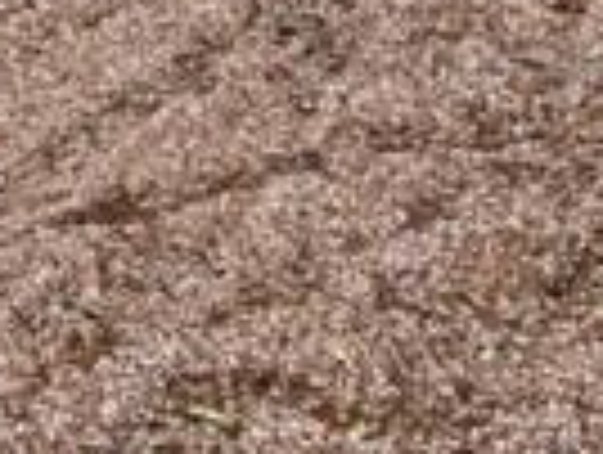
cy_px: -571
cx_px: 436
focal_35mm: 124
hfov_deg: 15.8
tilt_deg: -2.6
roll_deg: +2.3
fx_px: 2164
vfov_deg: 10.6
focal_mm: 5.1
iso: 50
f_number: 1.6
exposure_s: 1/787
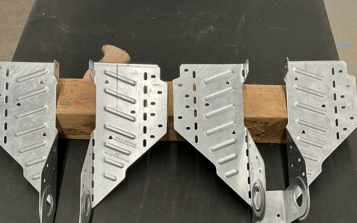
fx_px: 350
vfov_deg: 34.8
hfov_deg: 54.0
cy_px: 157
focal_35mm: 36
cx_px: 180
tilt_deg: -59.6
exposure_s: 1/60
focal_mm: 3
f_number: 1.8
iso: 50
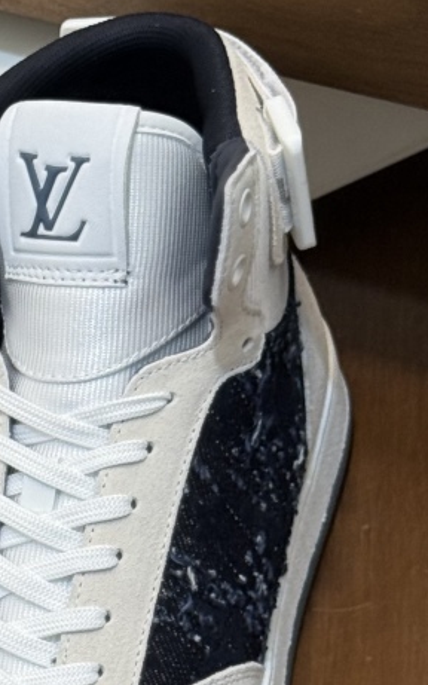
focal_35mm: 159
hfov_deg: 8.2
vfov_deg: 13.1
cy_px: 568
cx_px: 16
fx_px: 2968
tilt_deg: -47.3
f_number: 1.78
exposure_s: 1/127
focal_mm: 6.76
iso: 50
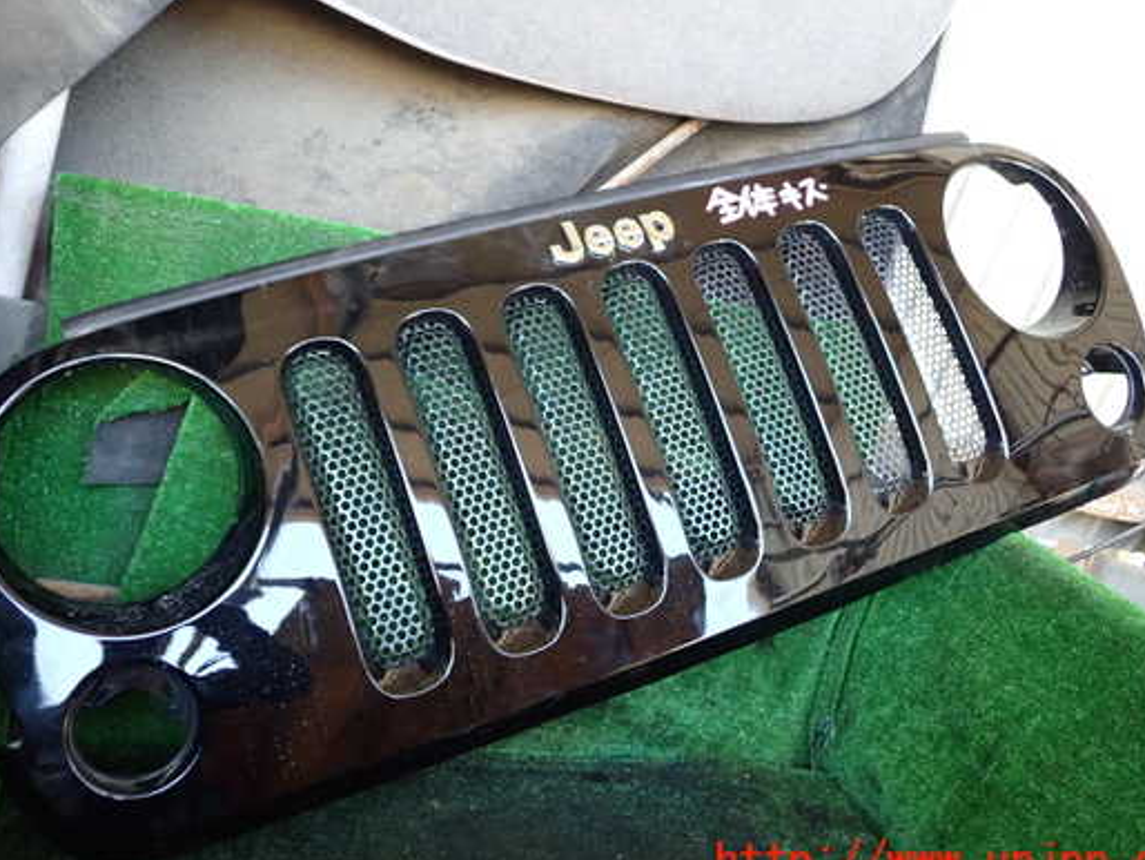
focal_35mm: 35
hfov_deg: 52.6
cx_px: 550
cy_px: 390
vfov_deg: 40.7
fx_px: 1158
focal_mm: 5.4
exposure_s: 1/30
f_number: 2.3
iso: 200
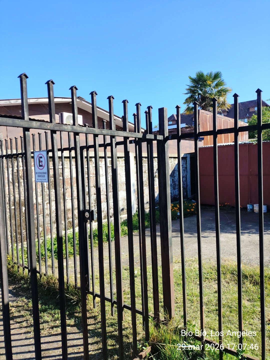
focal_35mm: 25
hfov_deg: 54.9
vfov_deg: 69.4
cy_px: 180
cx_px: 135
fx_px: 260
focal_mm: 4.71
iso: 50
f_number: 1.79
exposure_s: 1/834
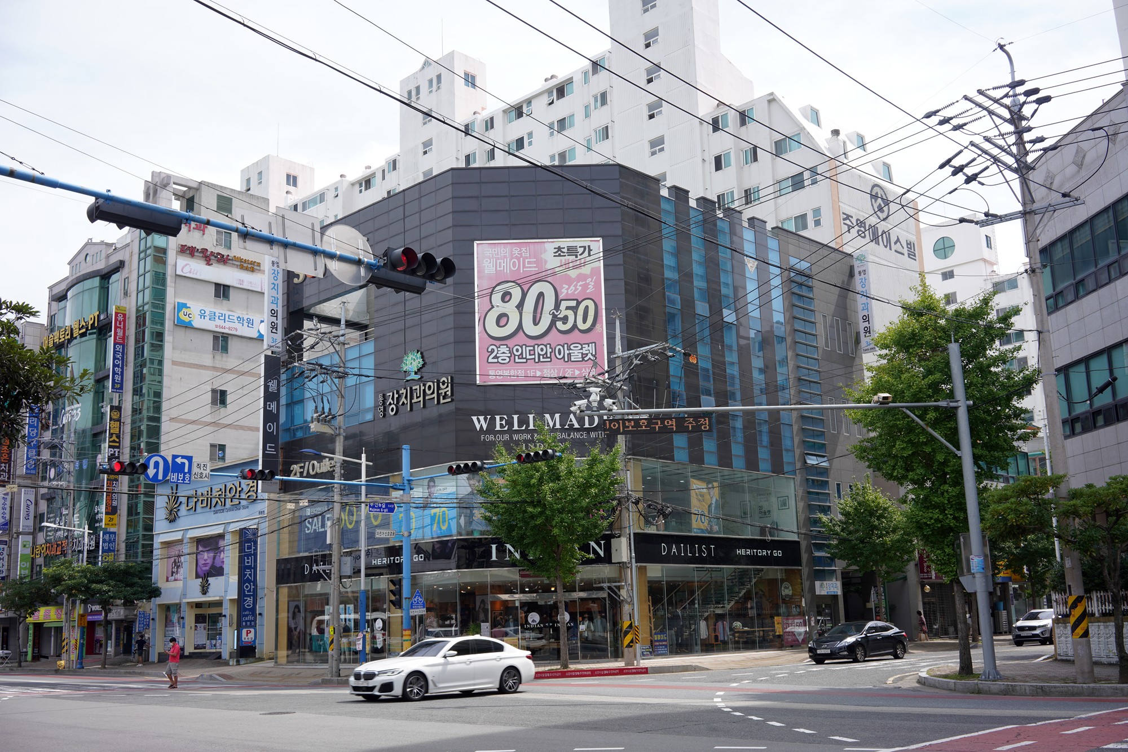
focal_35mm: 35
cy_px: 376
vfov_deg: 37.9
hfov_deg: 54.4
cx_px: 564
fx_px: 1097
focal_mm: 35
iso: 200
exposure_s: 1/100
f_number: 13
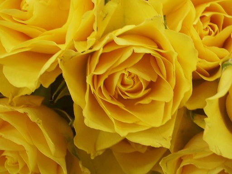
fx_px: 416
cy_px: 87
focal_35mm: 62
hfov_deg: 31.2
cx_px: 116
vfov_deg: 23.7
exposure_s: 1/20
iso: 100
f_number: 3.5
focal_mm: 10.2
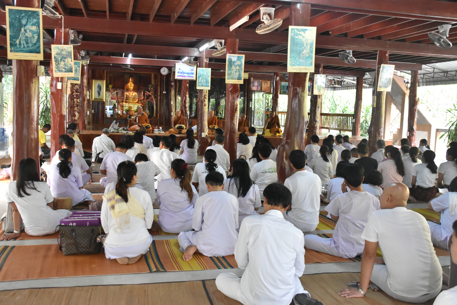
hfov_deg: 55.1
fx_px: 438
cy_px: 152
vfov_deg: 38.4
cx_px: 228
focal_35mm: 34
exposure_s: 1/80
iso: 2500
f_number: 4.5
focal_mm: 23
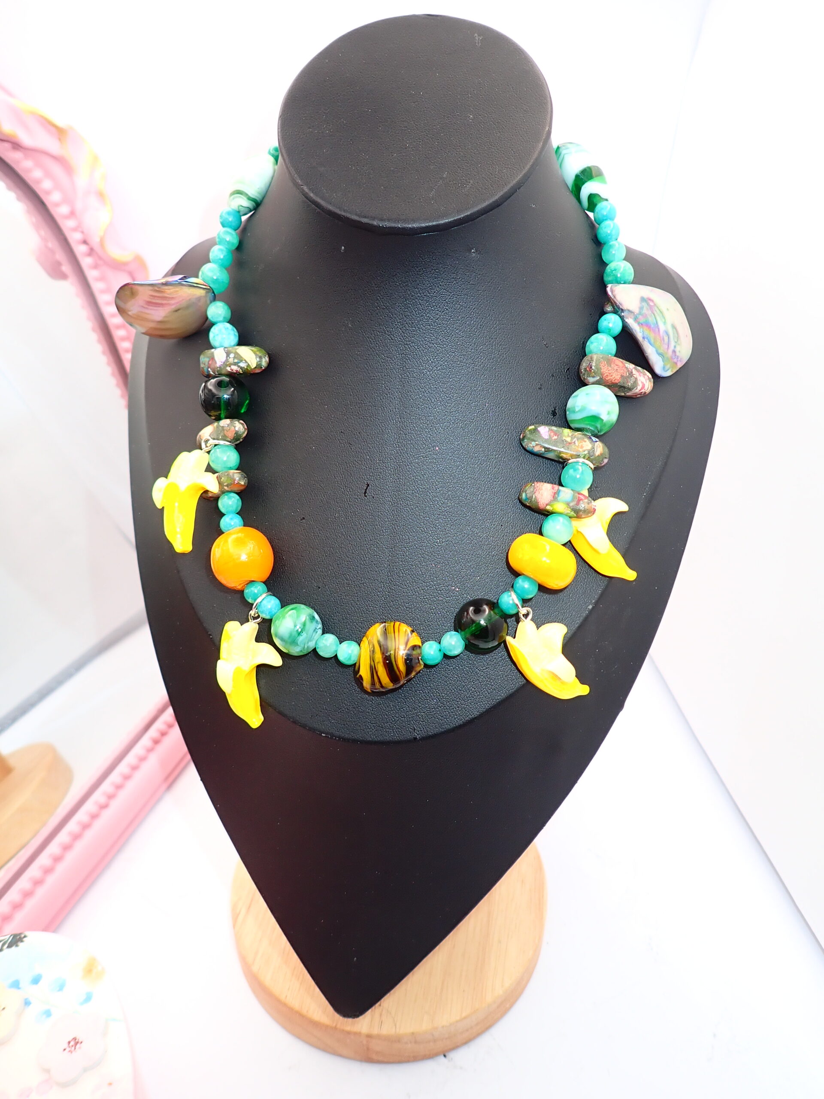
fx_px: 793
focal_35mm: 25
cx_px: 412
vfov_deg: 69.4
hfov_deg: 54.9
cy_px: 550
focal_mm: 4.5
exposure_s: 1/100
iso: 100
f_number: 2
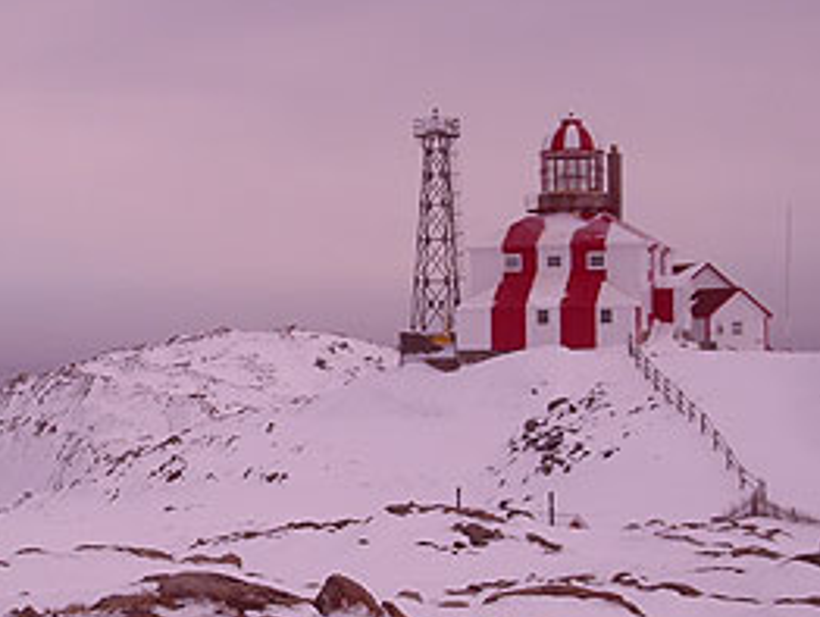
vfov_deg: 17.2
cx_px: 172
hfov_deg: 22.5
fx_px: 2039
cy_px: 341
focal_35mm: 86
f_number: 5
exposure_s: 1/1000
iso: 80
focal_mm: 8.2
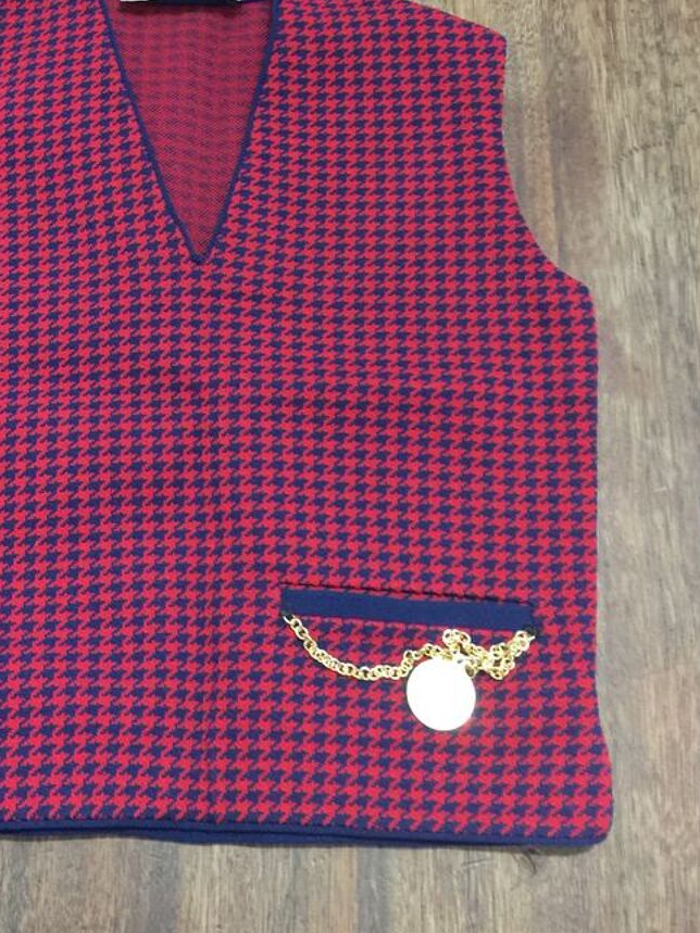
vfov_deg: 41.5
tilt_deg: -70.9
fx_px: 1214
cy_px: 305
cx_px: 186
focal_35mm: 45
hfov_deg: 31.7
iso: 125
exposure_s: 1/4
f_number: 2.2
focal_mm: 4.15
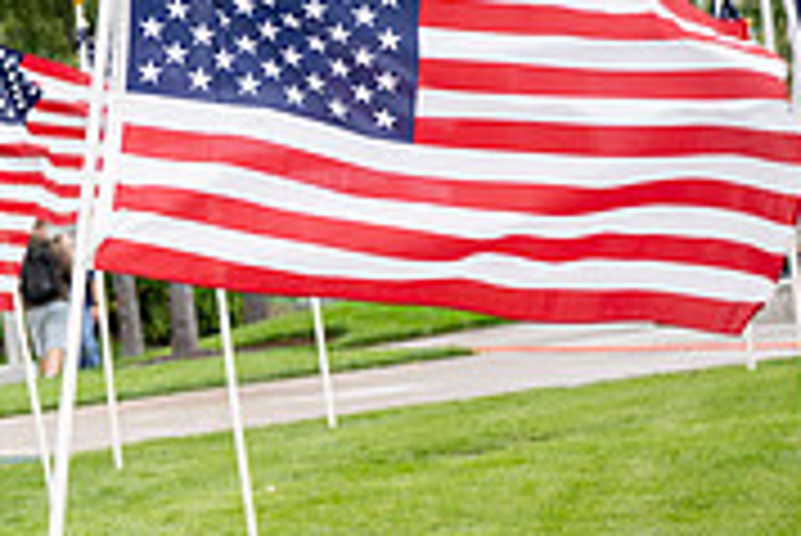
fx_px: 4654
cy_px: 349
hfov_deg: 9.7
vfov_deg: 6.6
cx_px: -180
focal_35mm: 209
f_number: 2.8
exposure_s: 1/160
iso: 100
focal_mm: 64
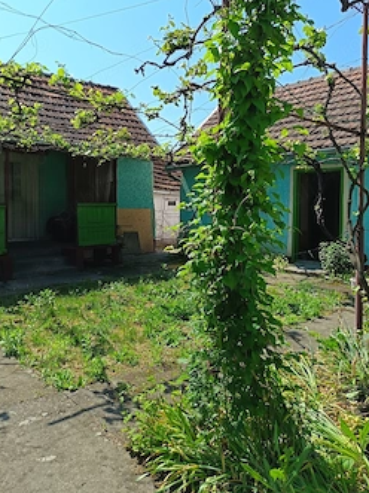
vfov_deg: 61.4
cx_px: 156
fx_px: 412
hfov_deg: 48.0
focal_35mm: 29
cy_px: 211
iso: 100
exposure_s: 1/728
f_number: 1.75
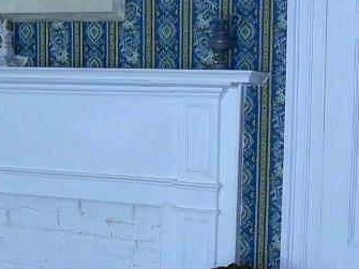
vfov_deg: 13.4
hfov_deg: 17.3
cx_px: -30
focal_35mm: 110
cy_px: 208
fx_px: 1140
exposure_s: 1/40
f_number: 2.8
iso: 200
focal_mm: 6
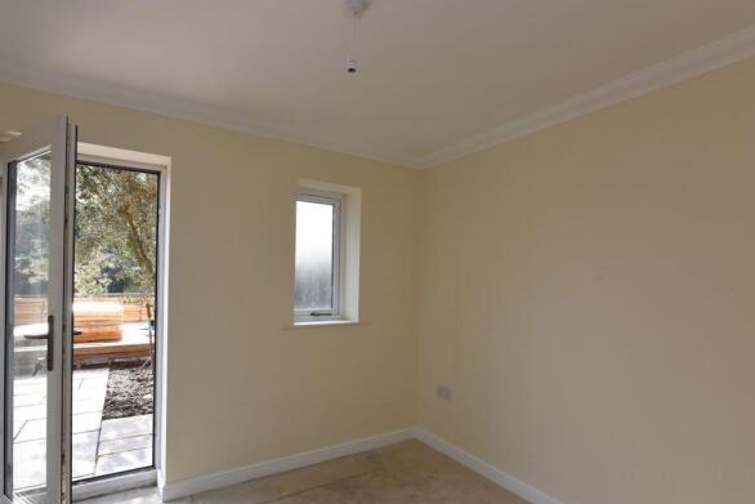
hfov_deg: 86.8
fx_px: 399
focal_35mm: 19
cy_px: 279
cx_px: 361
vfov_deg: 64.4
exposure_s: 1/50
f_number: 9
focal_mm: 17
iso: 320
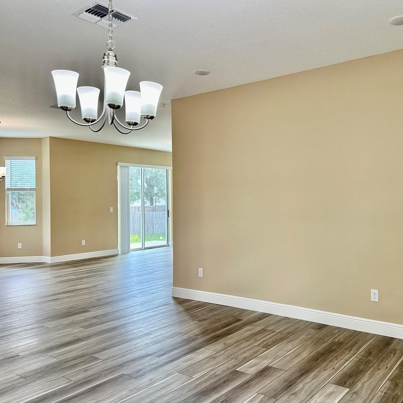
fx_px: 382
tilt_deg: +0.3
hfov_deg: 54.4
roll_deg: +0.4
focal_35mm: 29
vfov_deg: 55.6
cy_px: 202
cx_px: 271
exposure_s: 1/120
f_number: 1.78
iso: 125
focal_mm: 6.86
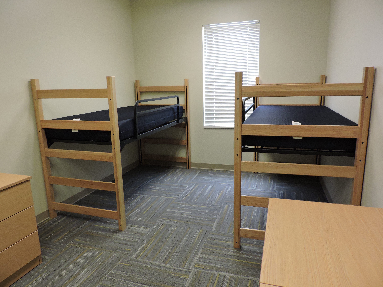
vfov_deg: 56.8
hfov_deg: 71.6
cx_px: 192
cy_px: 144
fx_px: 266
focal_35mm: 24
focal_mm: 4.3
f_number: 3
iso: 400
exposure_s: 1/25
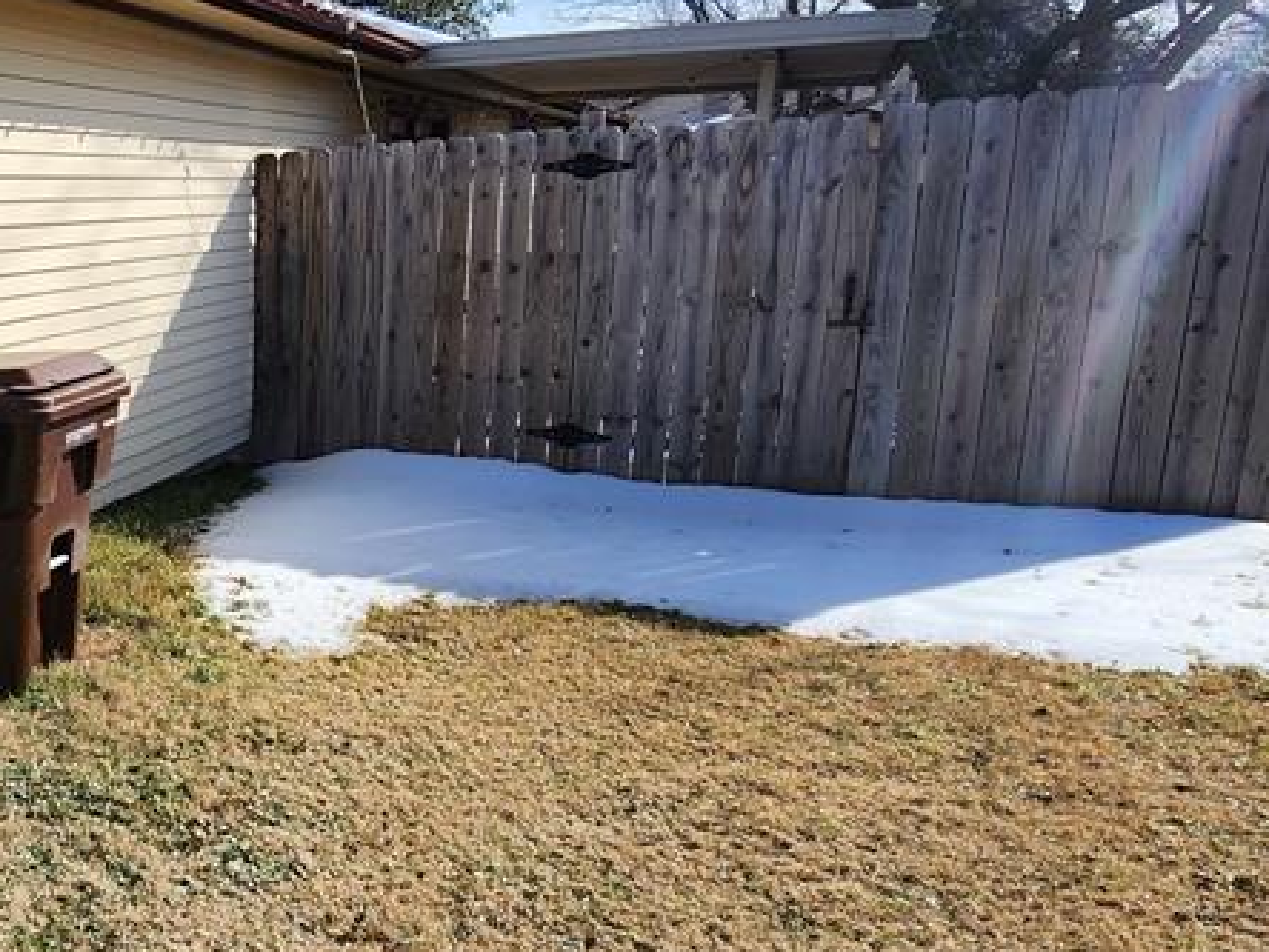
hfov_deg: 44.8
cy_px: 480
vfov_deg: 46.8
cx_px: -140
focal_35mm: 30
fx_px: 1100
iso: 50
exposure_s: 1/1874
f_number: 2.2
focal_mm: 2.2
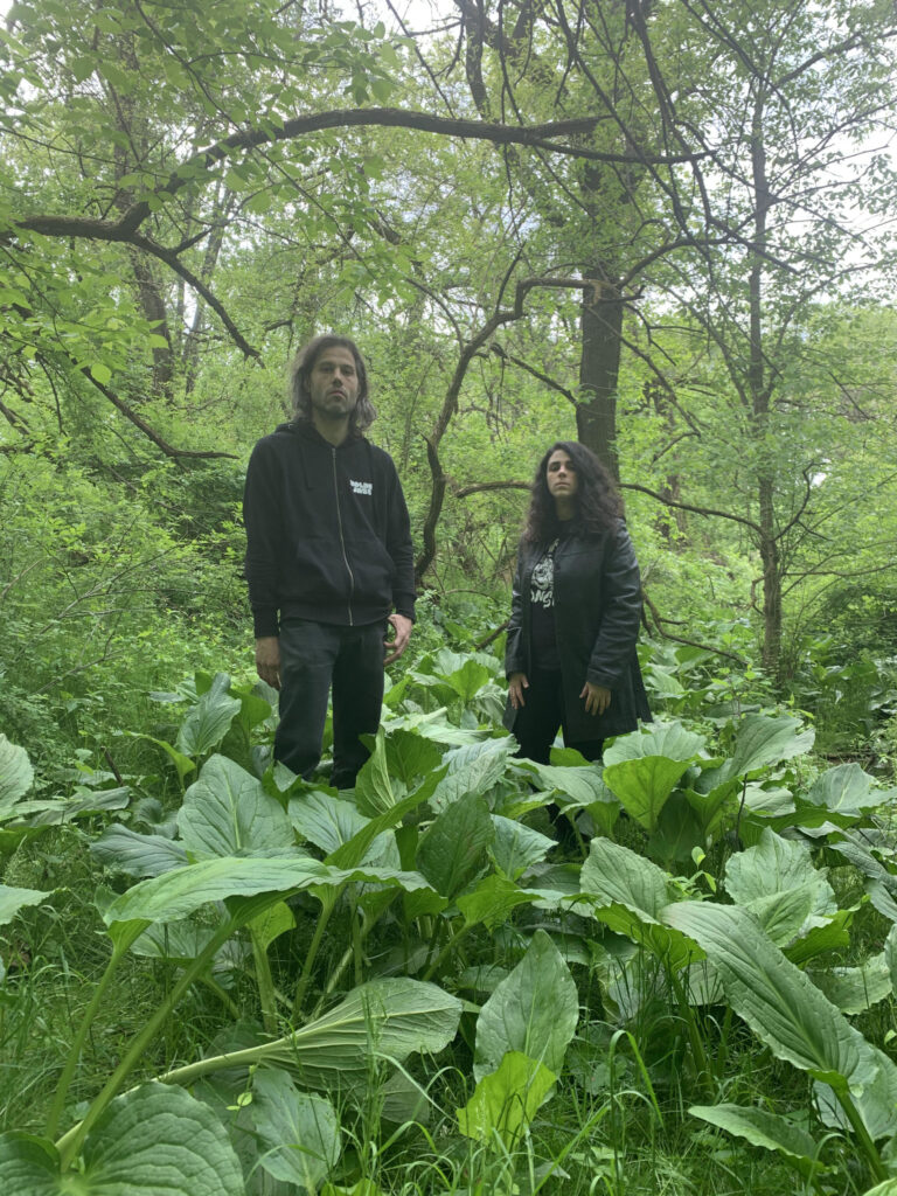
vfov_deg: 67.3
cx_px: 448
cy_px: 598
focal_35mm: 26
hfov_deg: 53.1
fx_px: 898
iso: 25
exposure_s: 1/122
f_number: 1.8
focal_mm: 4.2
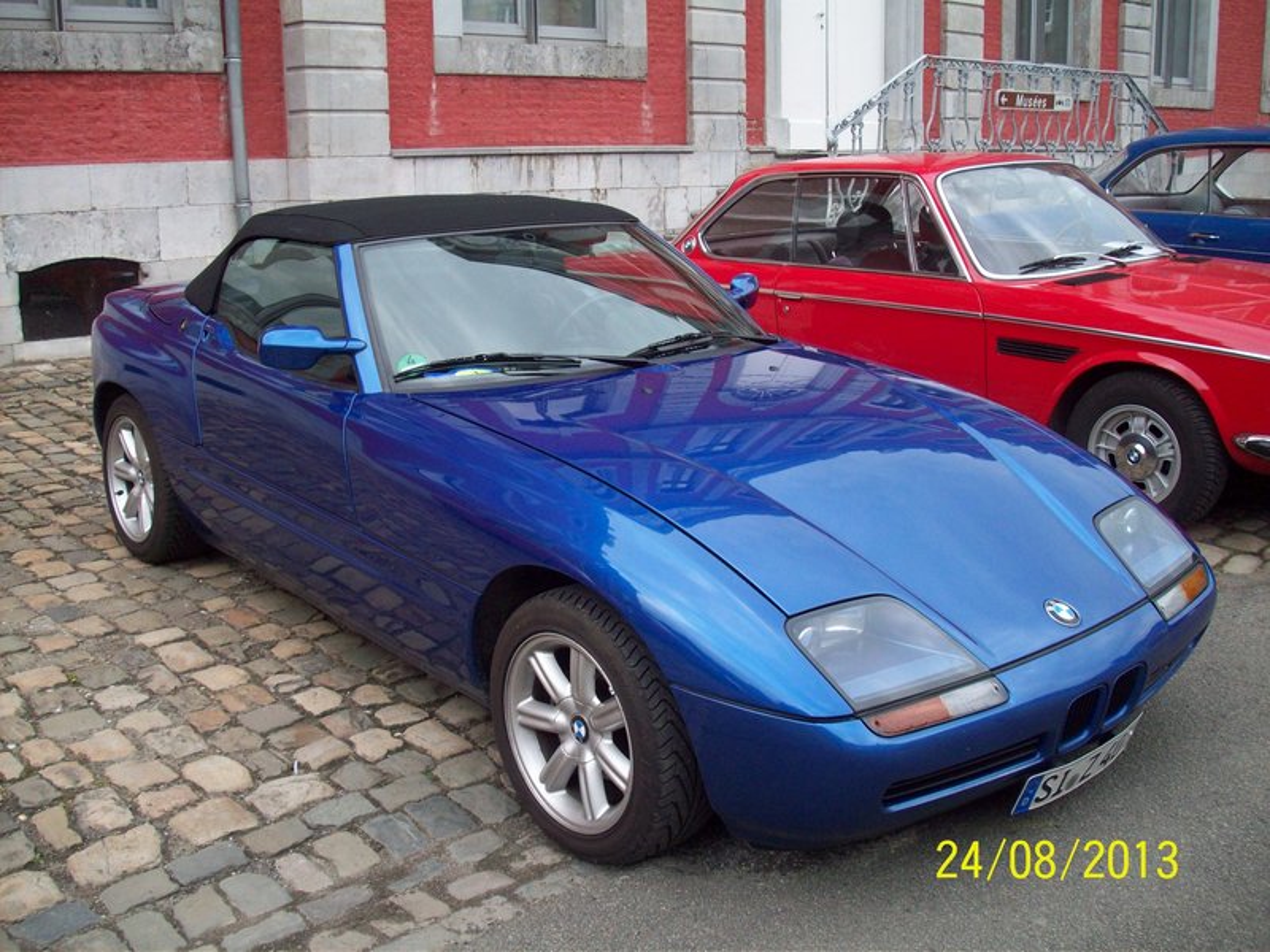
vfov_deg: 38.7
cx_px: 635
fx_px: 1357
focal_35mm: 37
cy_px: 476
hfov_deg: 50.1
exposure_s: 1/245
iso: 80
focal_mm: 6.2
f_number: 2.8
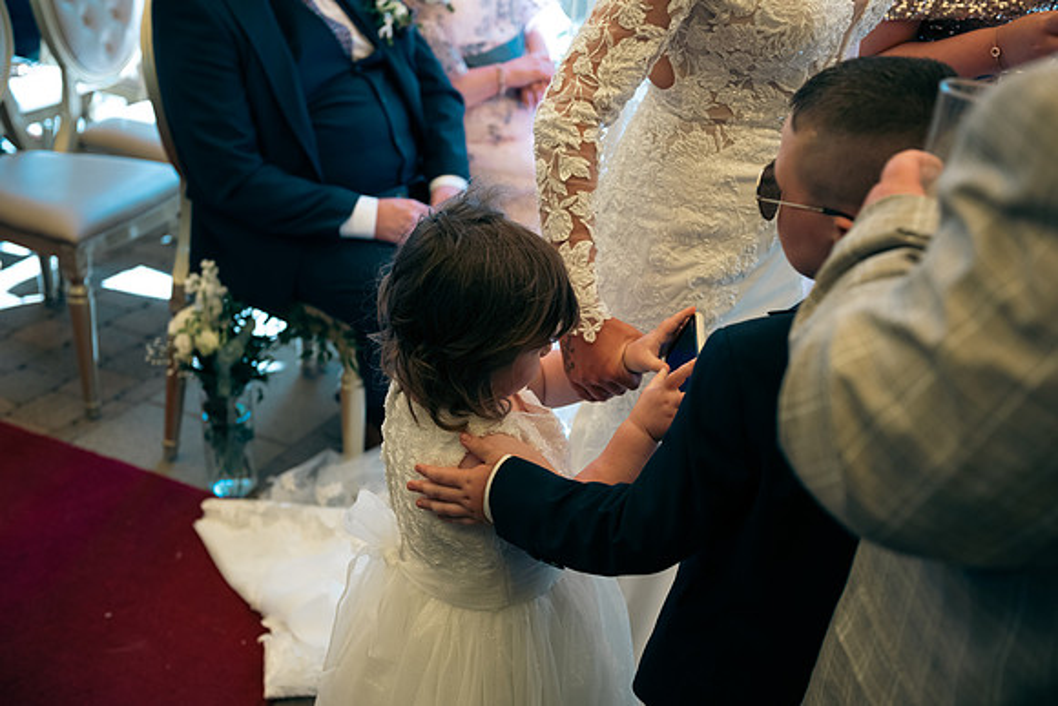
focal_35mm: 48
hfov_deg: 41.1
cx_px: 529
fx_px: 1411
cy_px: 353
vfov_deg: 28.1
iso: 250
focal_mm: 48
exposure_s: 1/250
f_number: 3.5
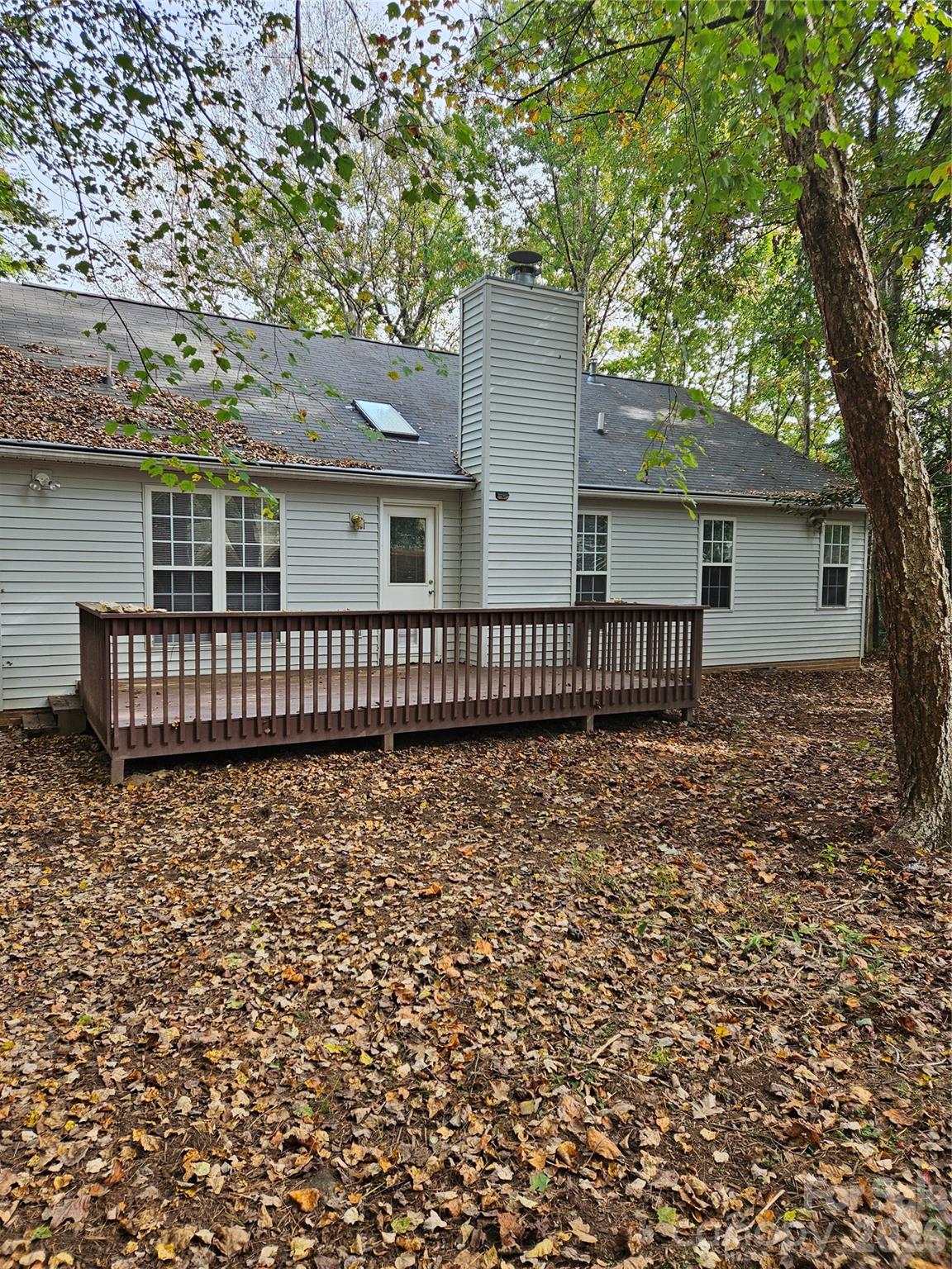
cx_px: 476
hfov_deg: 58.9
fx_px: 843
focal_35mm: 23
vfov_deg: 73.9
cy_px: 634
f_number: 1.8
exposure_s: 1/162
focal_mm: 5.4
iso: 25
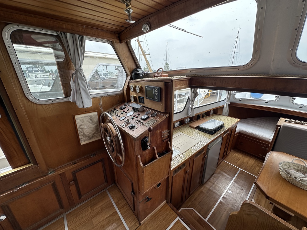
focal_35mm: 14
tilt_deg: -18.5
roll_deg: +1.6
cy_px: 115
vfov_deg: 85.7
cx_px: 154
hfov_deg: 102.1
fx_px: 124
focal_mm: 2.22
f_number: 2.2
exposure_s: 1/399
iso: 40
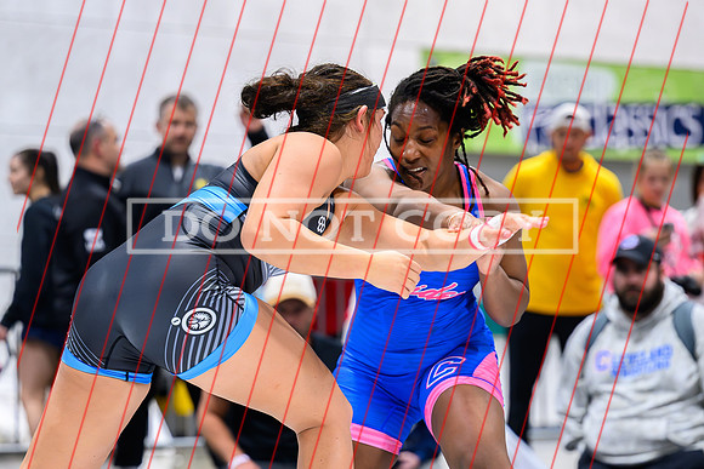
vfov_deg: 7.1
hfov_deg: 10.7
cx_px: 370
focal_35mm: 192
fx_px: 3760
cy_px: 357
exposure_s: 1/800
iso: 3200
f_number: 2.8
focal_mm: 120
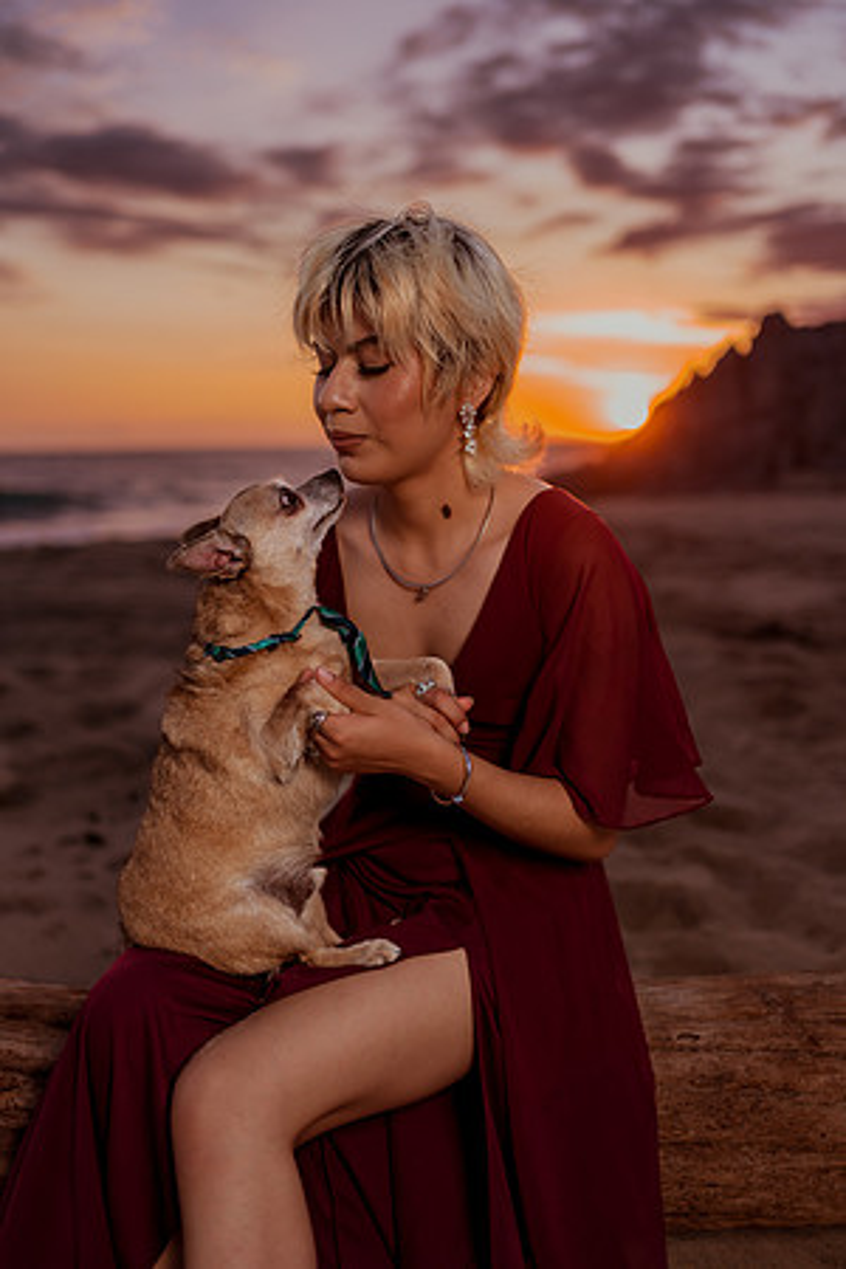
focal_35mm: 35
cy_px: 634
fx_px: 1234
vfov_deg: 54.4
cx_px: 423
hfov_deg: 37.9
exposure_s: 1/500
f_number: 1.8
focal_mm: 35
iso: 50
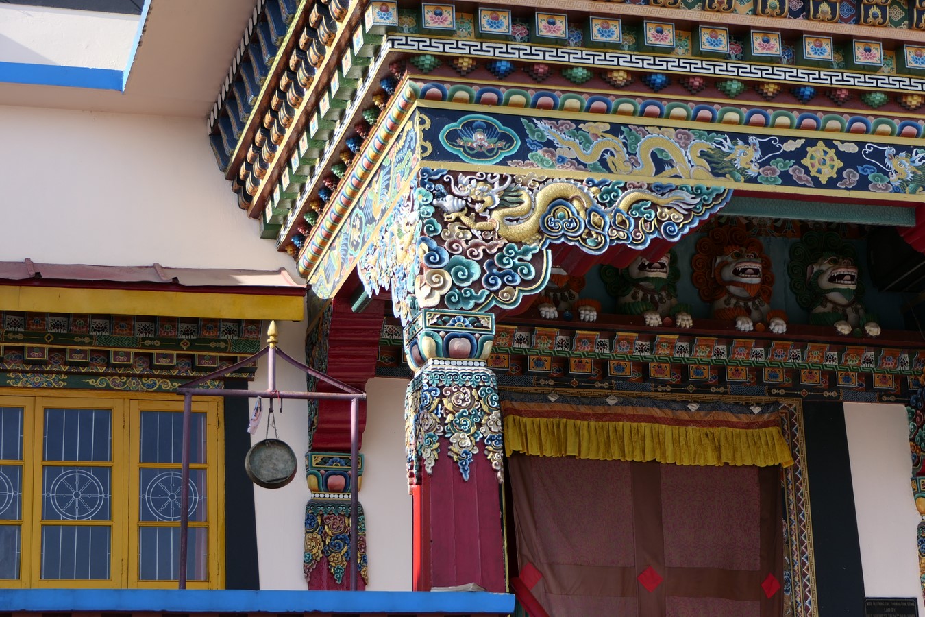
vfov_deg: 17.3
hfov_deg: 25.7
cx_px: 462
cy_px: 308
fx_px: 2030
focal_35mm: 79
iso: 125
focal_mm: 28.9
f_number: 4
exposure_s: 1/400
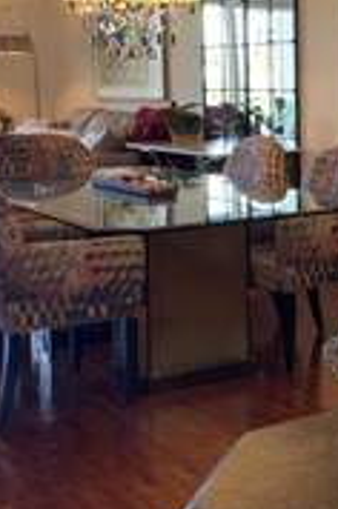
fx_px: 1032
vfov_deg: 27.5
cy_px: 144
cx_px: 332
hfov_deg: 18.2
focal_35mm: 73
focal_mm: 4.2
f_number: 1.6
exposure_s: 1/60
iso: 100
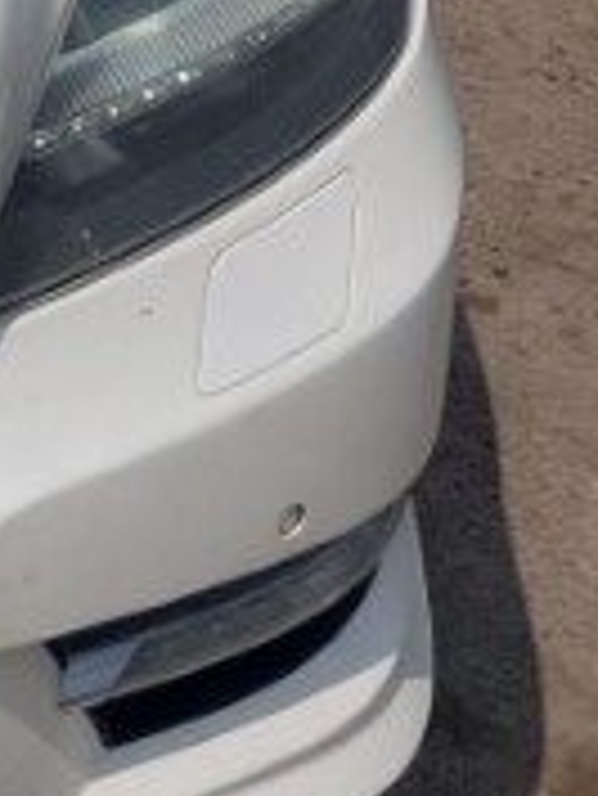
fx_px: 3198
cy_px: -792
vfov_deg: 12.5
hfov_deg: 9.0
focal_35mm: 139
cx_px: -1093
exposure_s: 1/4347
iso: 25
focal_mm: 5.23
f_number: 1.8
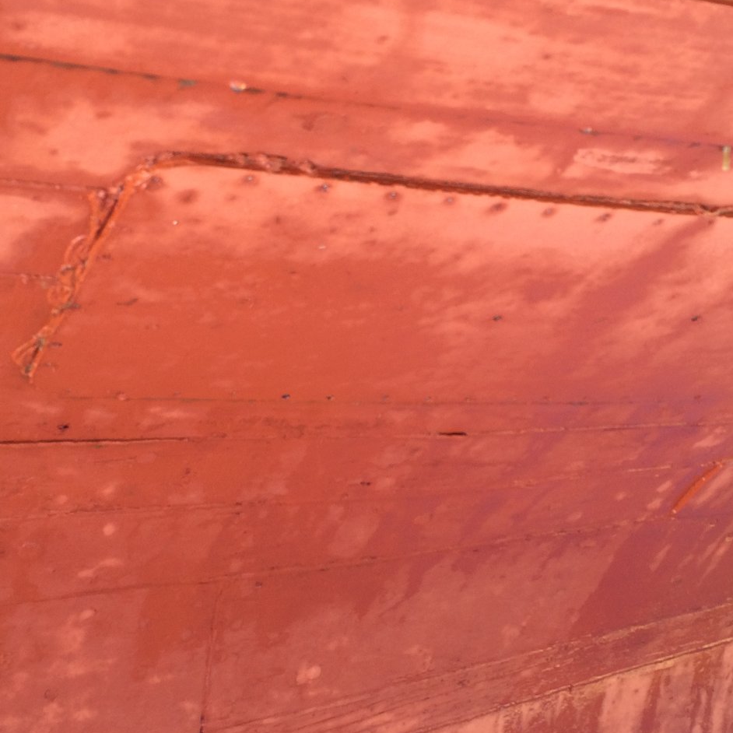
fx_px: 1174
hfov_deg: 34.6
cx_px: 426
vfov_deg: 34.6
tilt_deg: -4.5
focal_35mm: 49
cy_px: 403
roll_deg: +0.2
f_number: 2.2
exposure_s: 1/60
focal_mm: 4.15
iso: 40
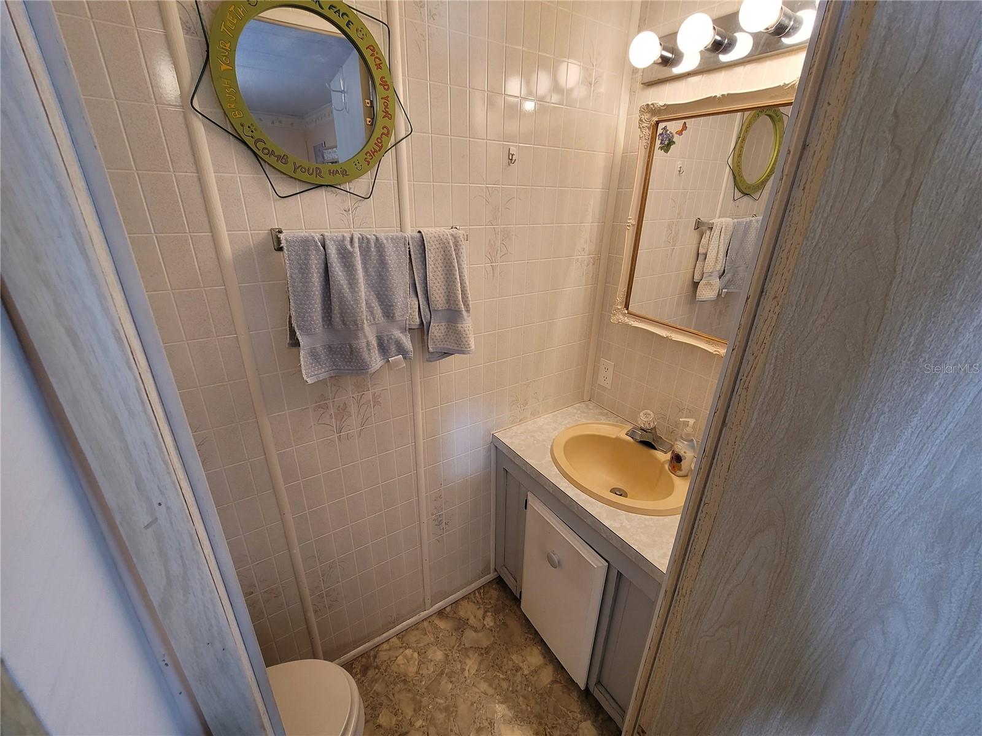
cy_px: 368
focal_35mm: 13
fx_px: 369
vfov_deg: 89.9
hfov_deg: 106.2
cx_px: 491
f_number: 2.2
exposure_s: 1/60
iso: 200
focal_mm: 2.2
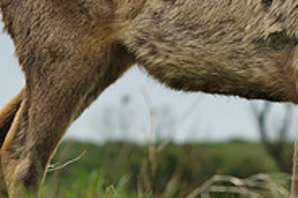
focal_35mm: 944
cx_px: 418
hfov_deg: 2.2
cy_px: -33
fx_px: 7801
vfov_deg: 1.5
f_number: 8
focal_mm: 200
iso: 640
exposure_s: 1/200
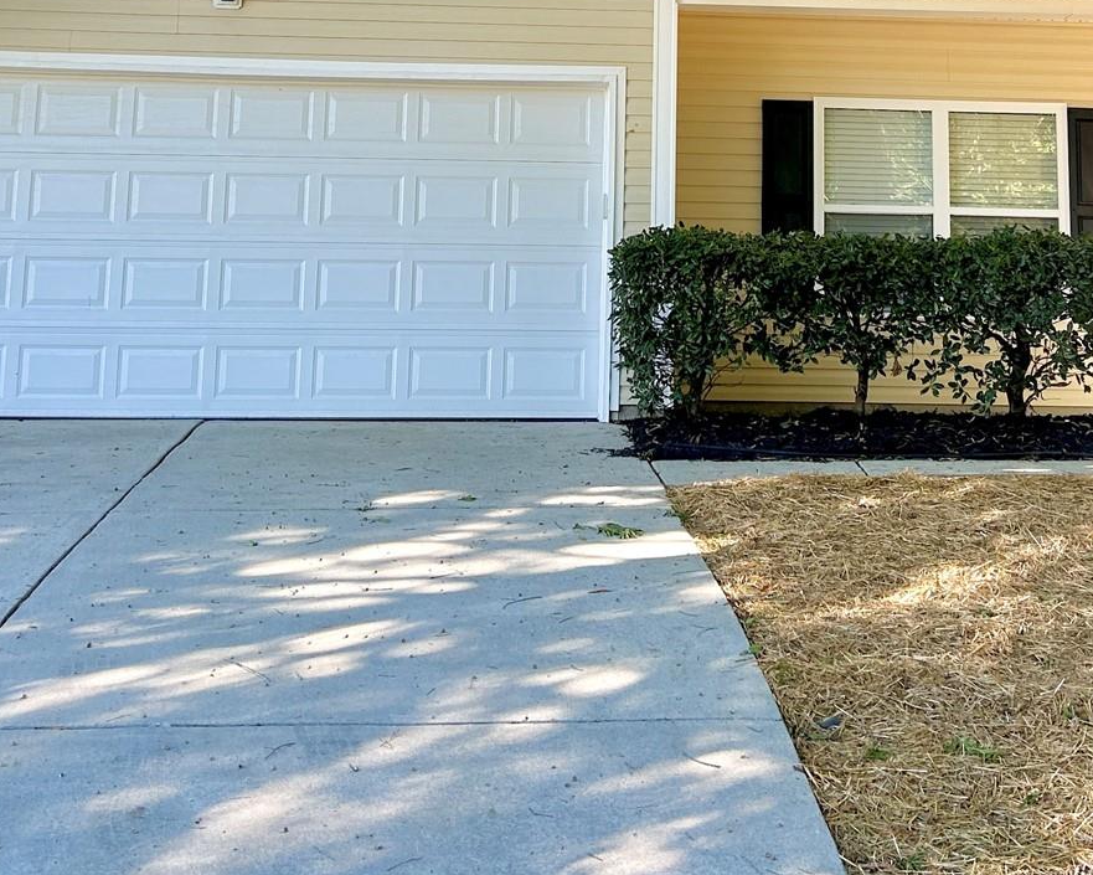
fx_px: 1909
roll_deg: -0.1
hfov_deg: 31.8
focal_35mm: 59
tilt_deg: +9.9
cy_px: 22
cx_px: 666
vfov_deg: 24.7
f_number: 1.5
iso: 50
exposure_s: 1/353
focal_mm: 5.7
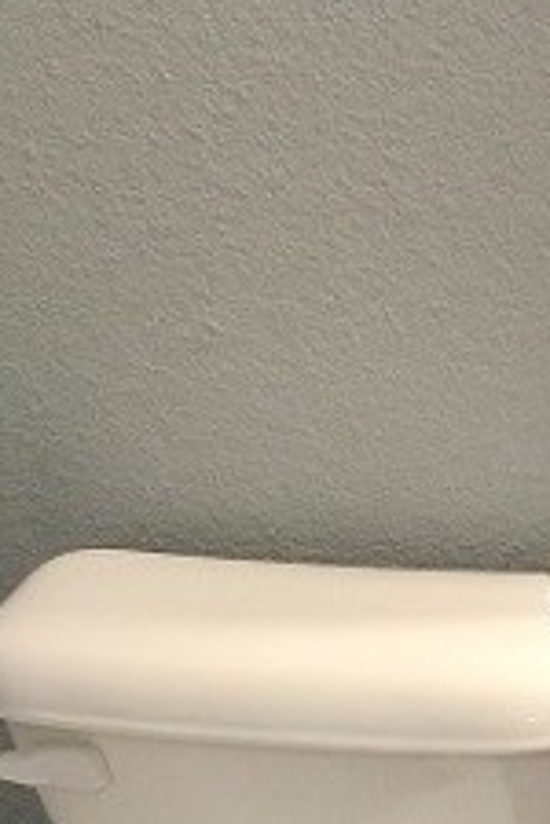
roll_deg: -0.4
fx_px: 2360
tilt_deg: -32.3
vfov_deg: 17.4
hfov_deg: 12.1
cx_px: 1034
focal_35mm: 103
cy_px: 1307
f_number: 2.2
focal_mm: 4.15
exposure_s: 1/15
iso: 64
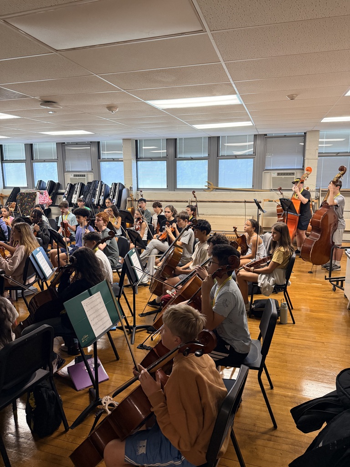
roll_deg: -0.8
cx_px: 175
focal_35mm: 24
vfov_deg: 71.6
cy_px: 234
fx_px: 324
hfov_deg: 56.8
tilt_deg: -9.4
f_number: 1.78
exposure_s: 1/120
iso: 400
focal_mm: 6.76
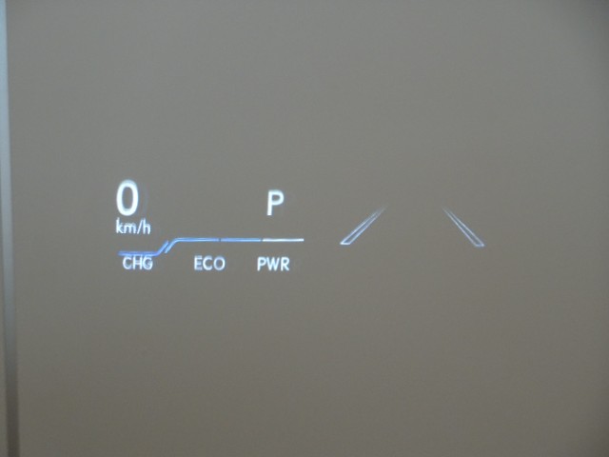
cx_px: 304
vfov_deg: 8.3
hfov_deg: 11.1
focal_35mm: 178
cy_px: 228
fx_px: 3132
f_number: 5.6
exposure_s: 1/100
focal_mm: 30.42
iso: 800
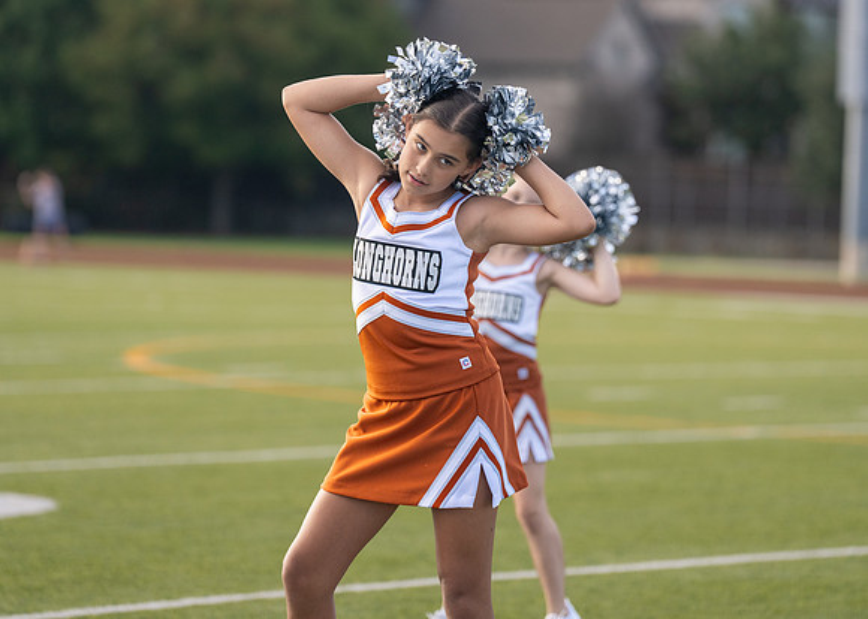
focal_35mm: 201
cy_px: 230
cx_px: 417
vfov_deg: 7.2
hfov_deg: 10.0
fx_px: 4945
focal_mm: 148
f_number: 2.8
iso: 400
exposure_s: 1/3200
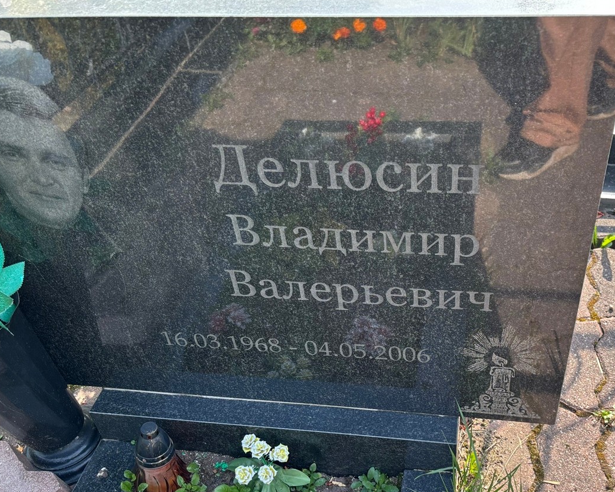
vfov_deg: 41.9
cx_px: 378
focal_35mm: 35
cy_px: 304
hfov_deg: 51.1
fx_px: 637
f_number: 1.6
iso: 50
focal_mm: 5.96
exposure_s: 1/365
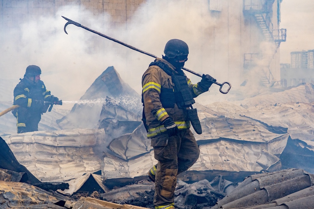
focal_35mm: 65
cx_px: 157
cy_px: 104
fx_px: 567
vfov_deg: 20.9
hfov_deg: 31.0
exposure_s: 1/640
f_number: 10
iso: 1250
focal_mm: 65
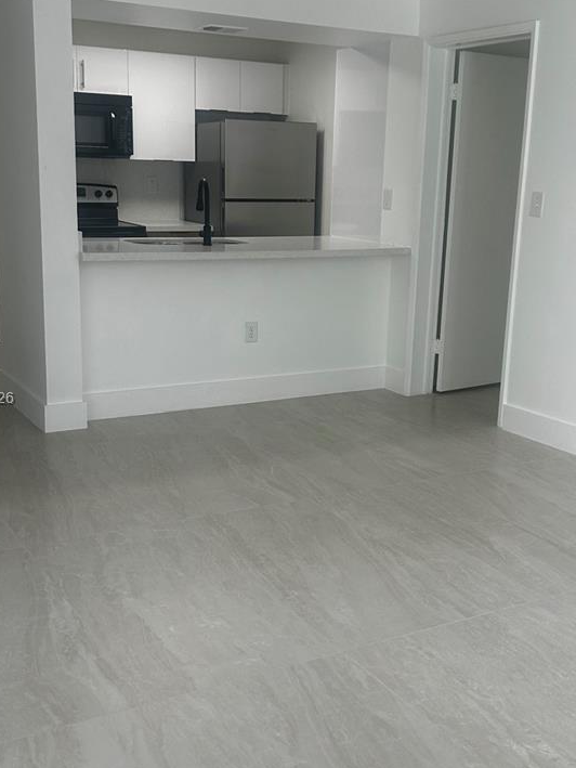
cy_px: 400
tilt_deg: -12.5
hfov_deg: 32.9
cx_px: 301
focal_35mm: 44
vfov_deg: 42.9
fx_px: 976
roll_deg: -2.6
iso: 40
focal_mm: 5.7
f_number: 1.5
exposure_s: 1/192
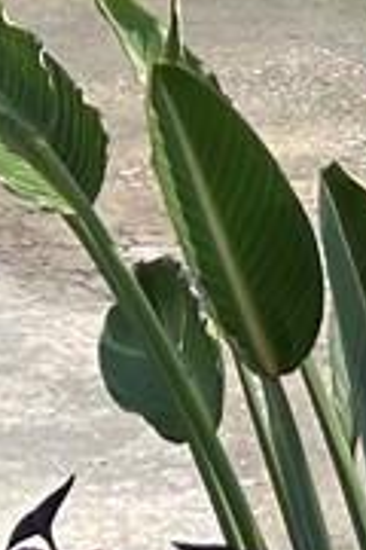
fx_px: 3675
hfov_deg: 5.6
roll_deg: -0.8
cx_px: 656
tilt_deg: +0.0
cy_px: -761
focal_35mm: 241
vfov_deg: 7.9
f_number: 1.5
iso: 50
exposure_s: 1/1808
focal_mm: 5.7
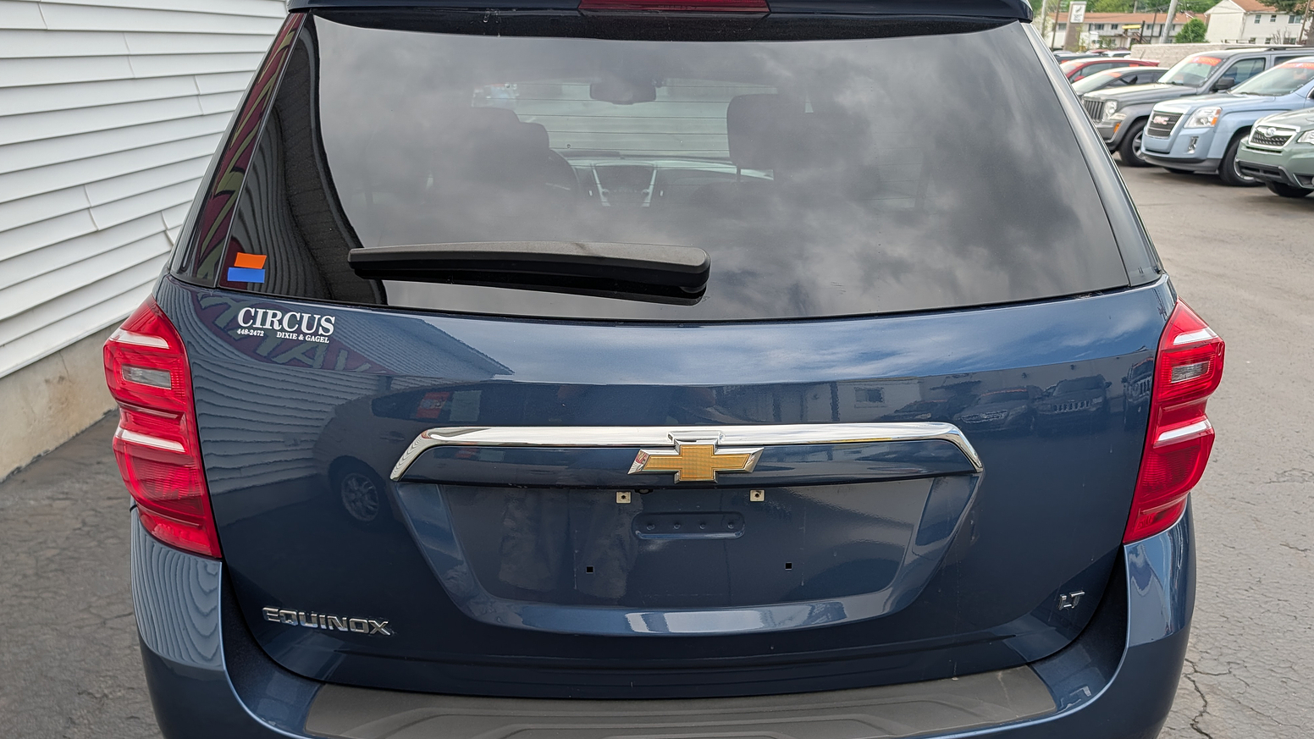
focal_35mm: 27
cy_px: 453
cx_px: 668
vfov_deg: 42.6
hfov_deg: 69.9
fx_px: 941
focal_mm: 6.9
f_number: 1.68
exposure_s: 1/398
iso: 21
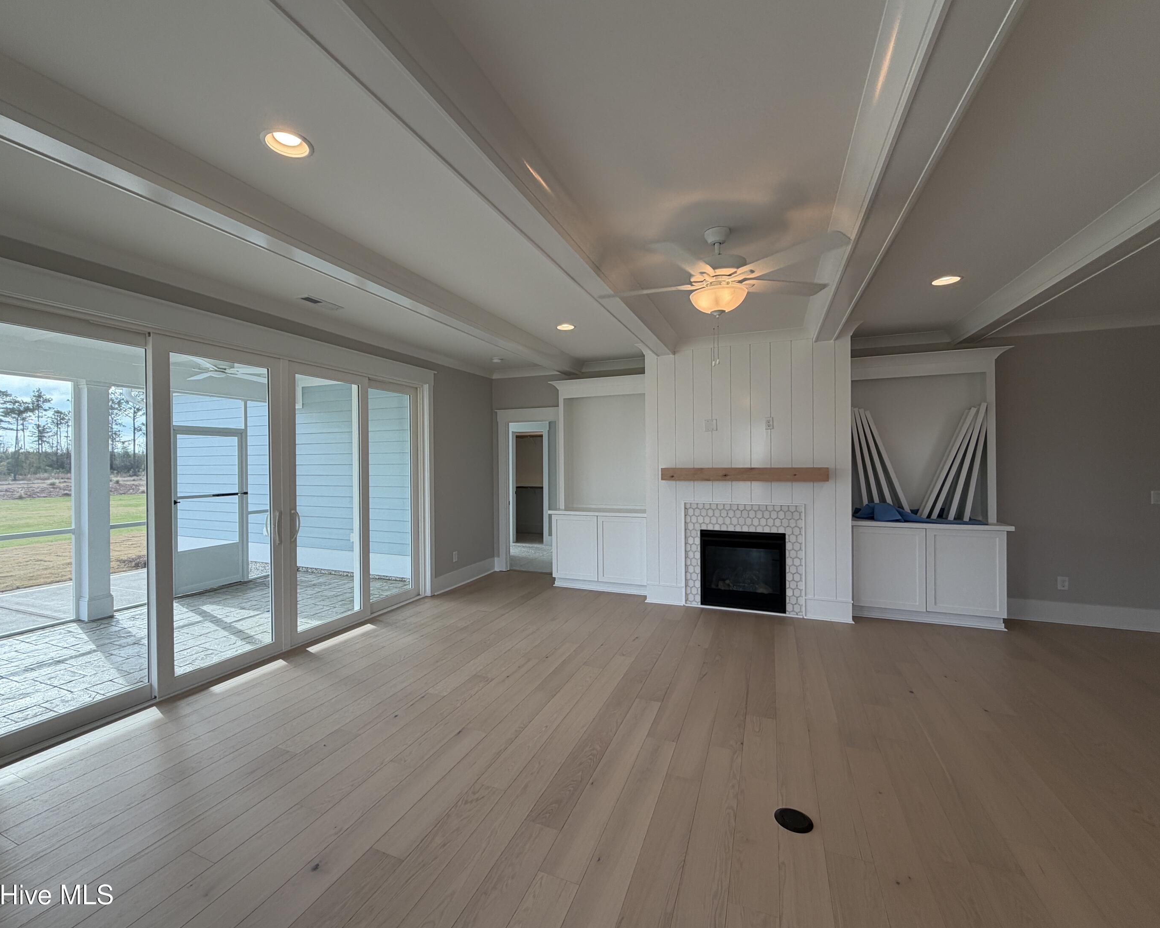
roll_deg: +1.9
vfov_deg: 84.0
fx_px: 515
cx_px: 547
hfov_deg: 96.7
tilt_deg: +2.6
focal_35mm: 15
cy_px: 461
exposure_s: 1/120
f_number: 2.2
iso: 40
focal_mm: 2.22
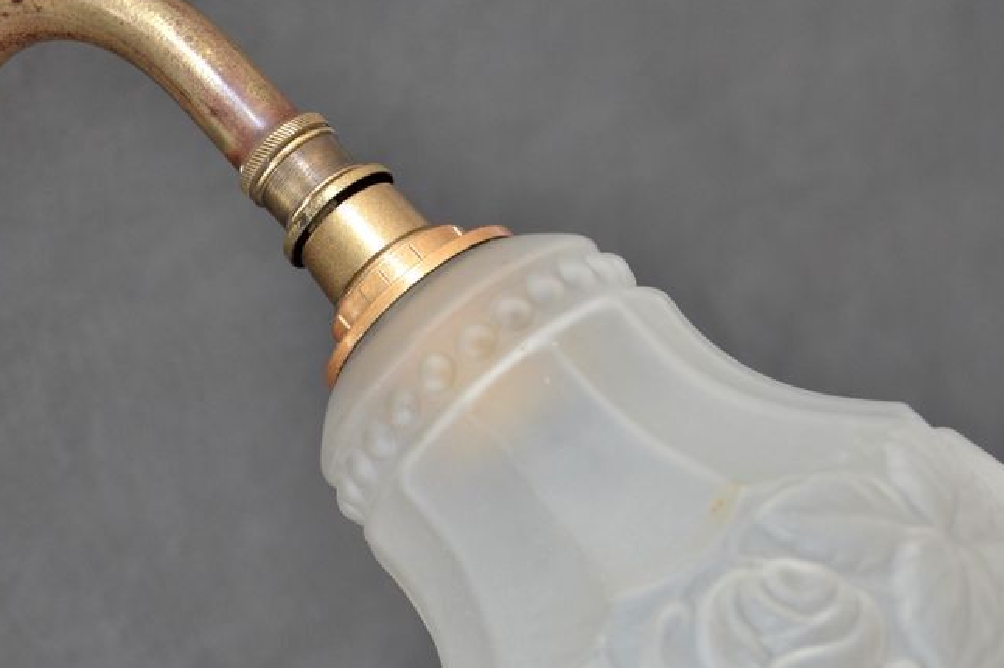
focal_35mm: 88
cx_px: 347
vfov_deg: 15.5
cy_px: 485
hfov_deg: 23.1
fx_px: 2448
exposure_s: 1/80
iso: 400
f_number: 4.5
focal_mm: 35
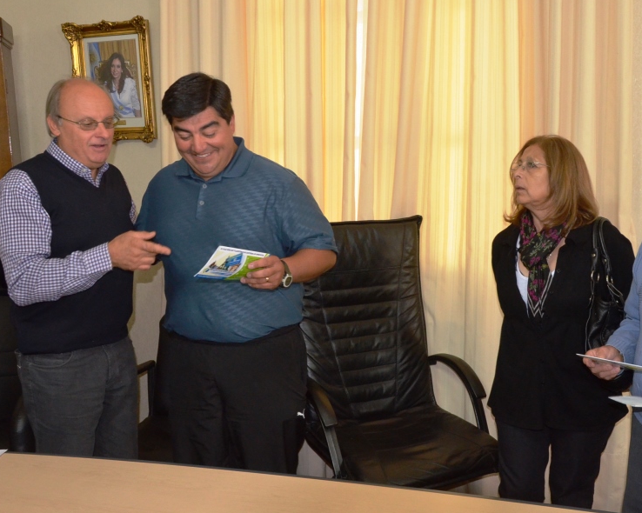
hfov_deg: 46.3
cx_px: 411
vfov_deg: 38.2
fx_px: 741
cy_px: 270
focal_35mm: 39
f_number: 6.3
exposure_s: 1/60
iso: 2000
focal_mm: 20
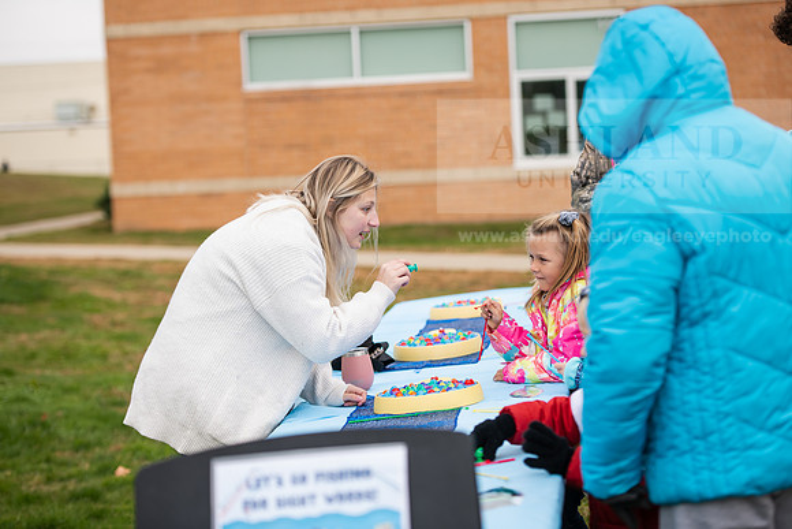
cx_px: 396
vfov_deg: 15.2
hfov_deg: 22.6
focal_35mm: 90
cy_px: 264
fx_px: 1980
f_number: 3.2
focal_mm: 90
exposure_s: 1/250
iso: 250
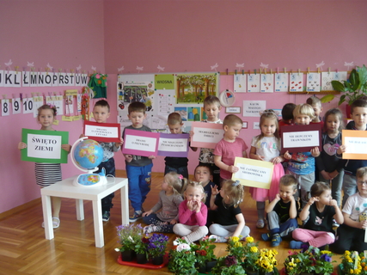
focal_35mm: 33
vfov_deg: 42.9
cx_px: 184
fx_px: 350
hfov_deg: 55.4
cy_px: 138
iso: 200
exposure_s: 1/30
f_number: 2.8
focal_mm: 5.5
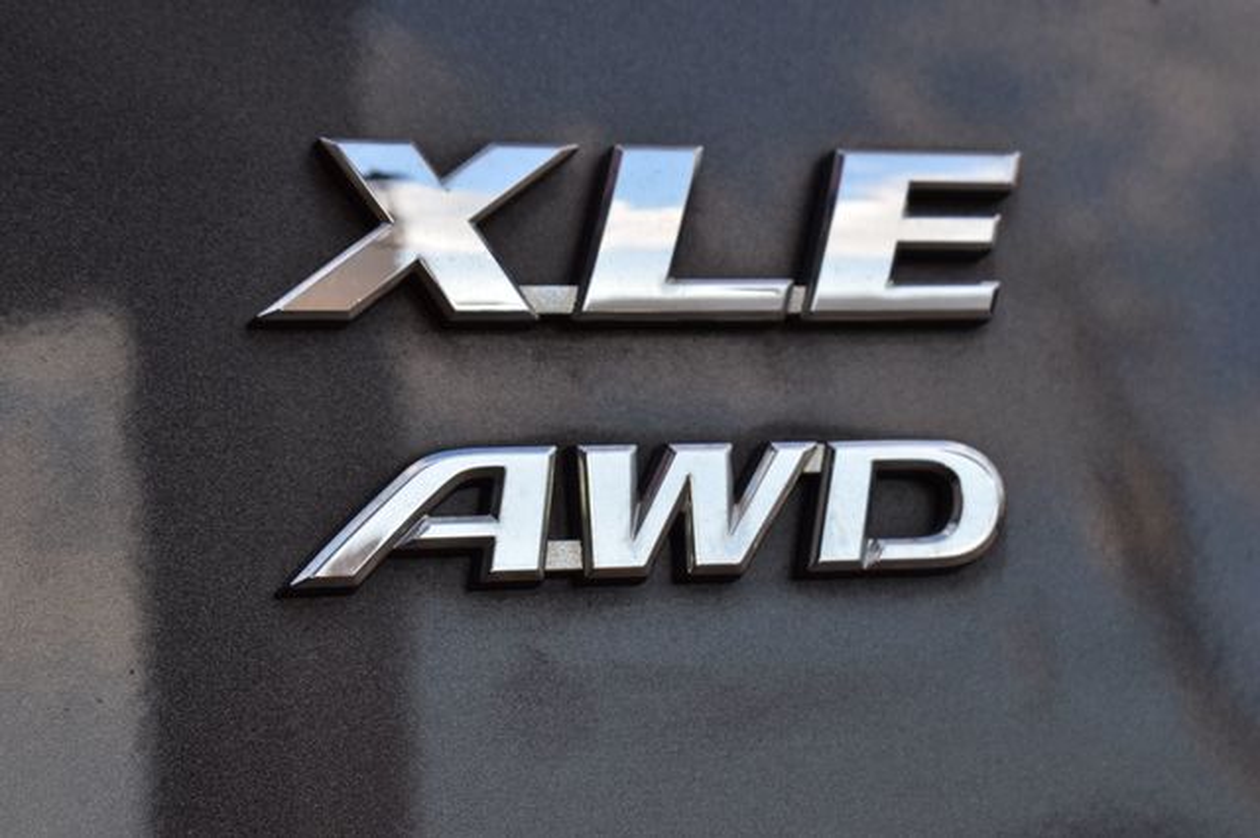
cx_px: 630
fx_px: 2624
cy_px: 419
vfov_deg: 18.2
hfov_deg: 27.0
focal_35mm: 75
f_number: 10
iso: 400
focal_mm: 50
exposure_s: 1/160
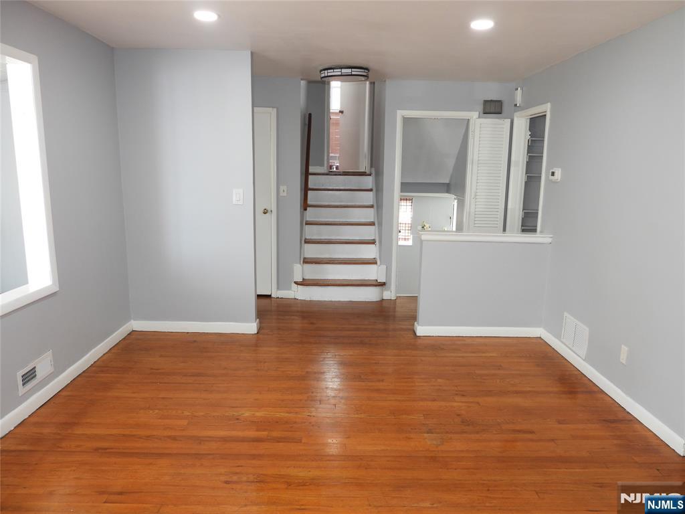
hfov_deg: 71.6
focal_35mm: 24
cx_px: 342
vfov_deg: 56.8
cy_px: 257
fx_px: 475
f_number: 2.8
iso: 100
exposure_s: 1/30
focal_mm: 4.3
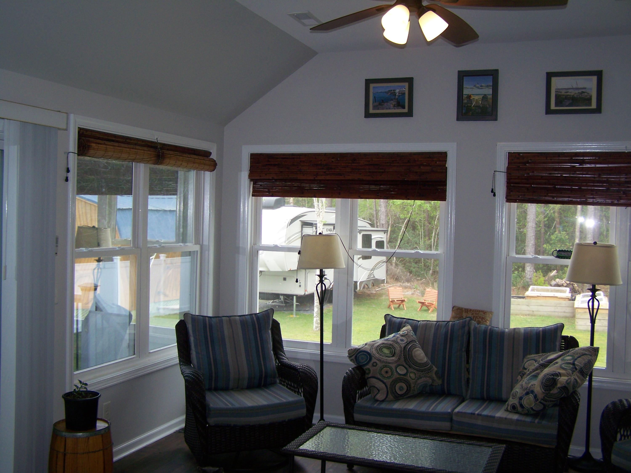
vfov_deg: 37.7
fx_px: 693
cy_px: 236
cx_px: 316
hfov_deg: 49.0
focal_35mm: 38
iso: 80
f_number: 2.8
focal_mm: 6.3
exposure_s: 1/60
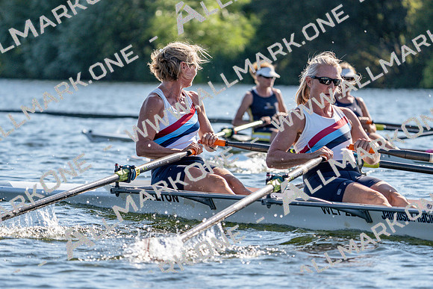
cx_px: 216
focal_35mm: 255
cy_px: 144
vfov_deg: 5.4
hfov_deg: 8.1
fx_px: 3068
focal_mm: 255
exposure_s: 1/1600
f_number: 5.6
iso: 320
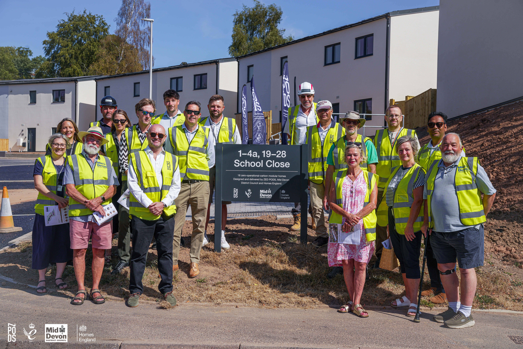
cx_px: 262
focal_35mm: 49
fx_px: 707
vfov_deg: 27.7
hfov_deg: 40.6
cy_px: 174
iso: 125
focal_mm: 48.7
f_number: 8
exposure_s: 1/160
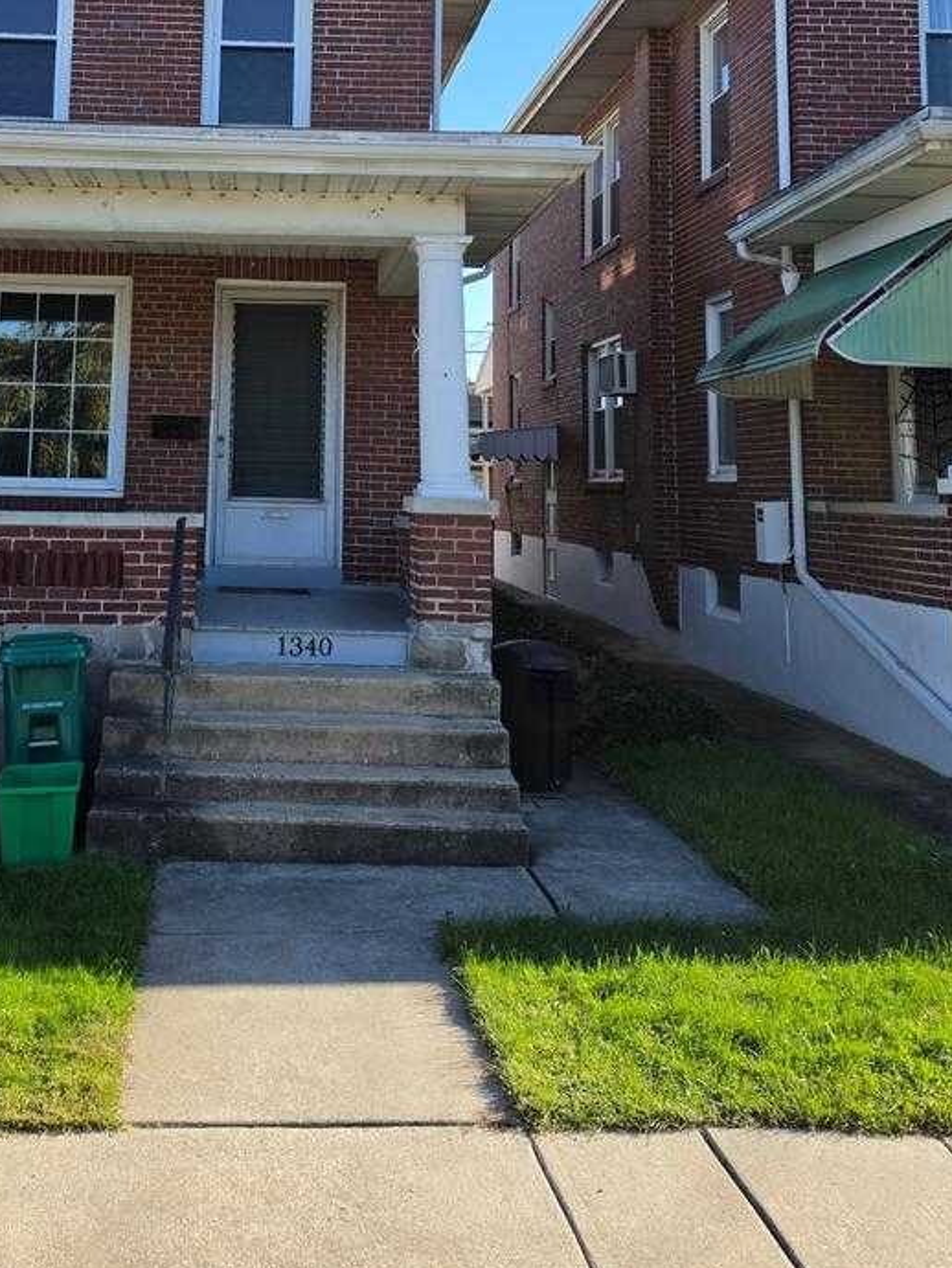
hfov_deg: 38.6
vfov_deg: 49.3
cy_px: 314
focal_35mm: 36
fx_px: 1319
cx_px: 232
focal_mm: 6.5
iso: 64
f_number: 1.4
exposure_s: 1/2352
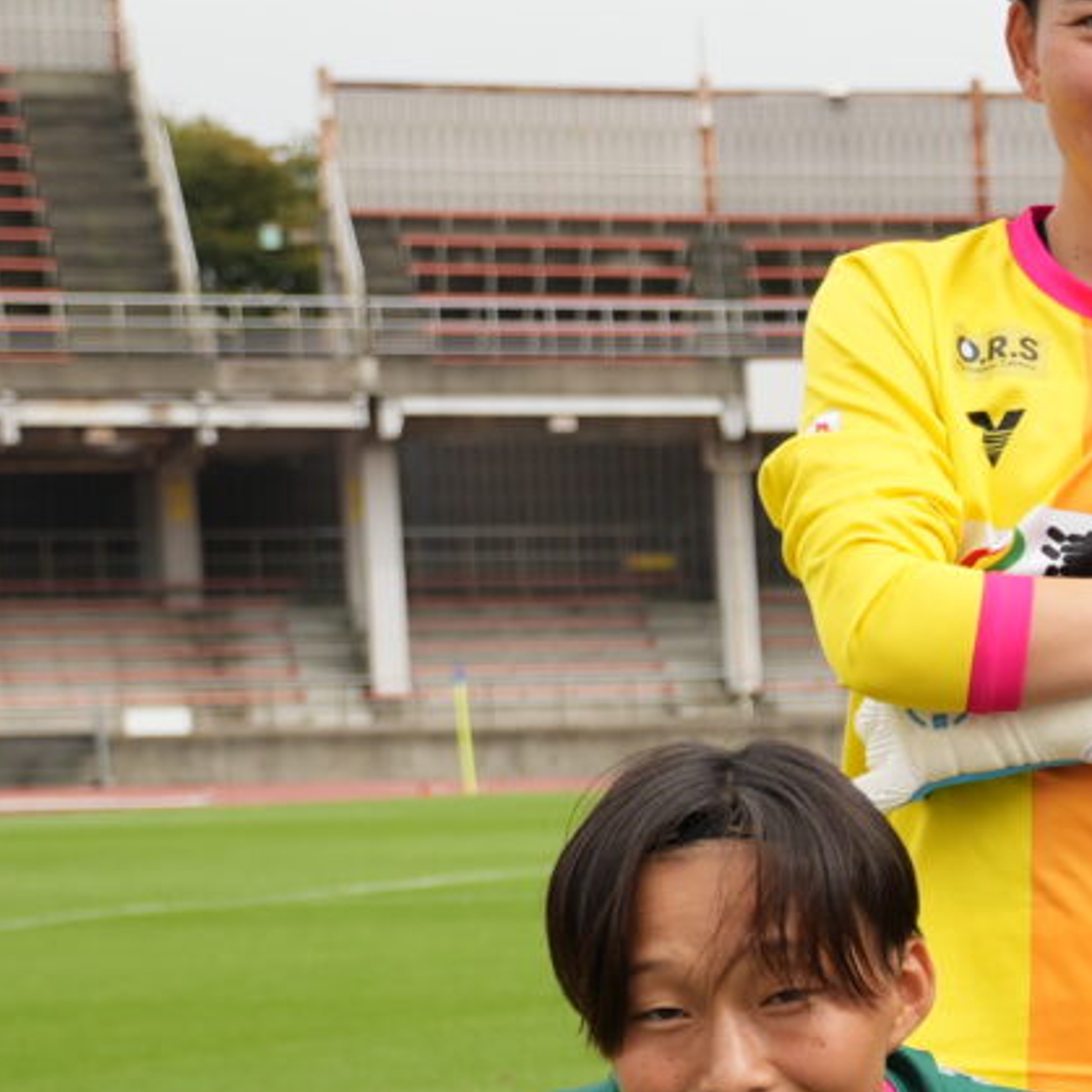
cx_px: 2768
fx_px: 5925
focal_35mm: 166
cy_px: 1239
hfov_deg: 9.2
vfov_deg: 10.4
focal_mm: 32
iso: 125
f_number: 4
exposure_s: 1/500
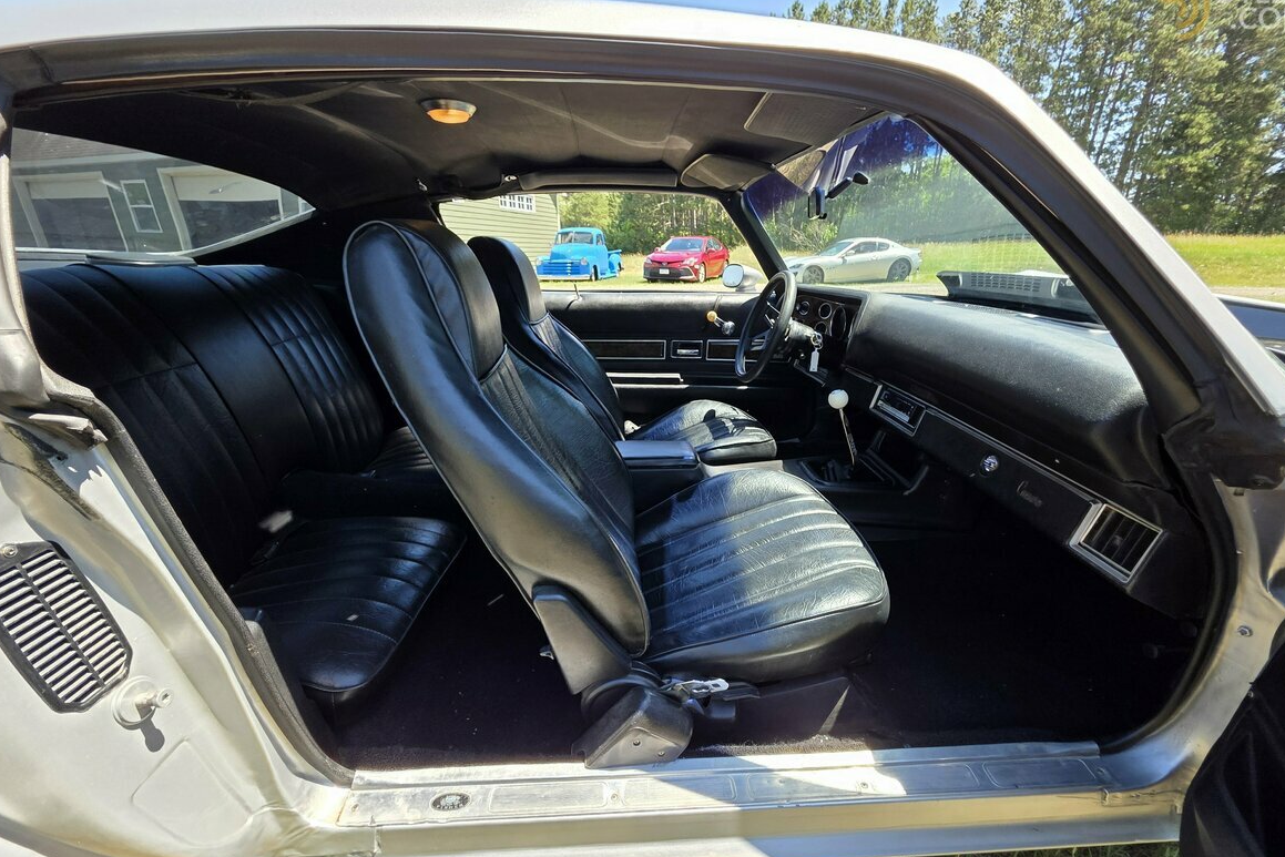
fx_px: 500
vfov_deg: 81.1
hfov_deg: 104.2
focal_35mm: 14
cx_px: 652
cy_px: 462
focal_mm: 2.2
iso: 40
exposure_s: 1/342
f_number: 1.9
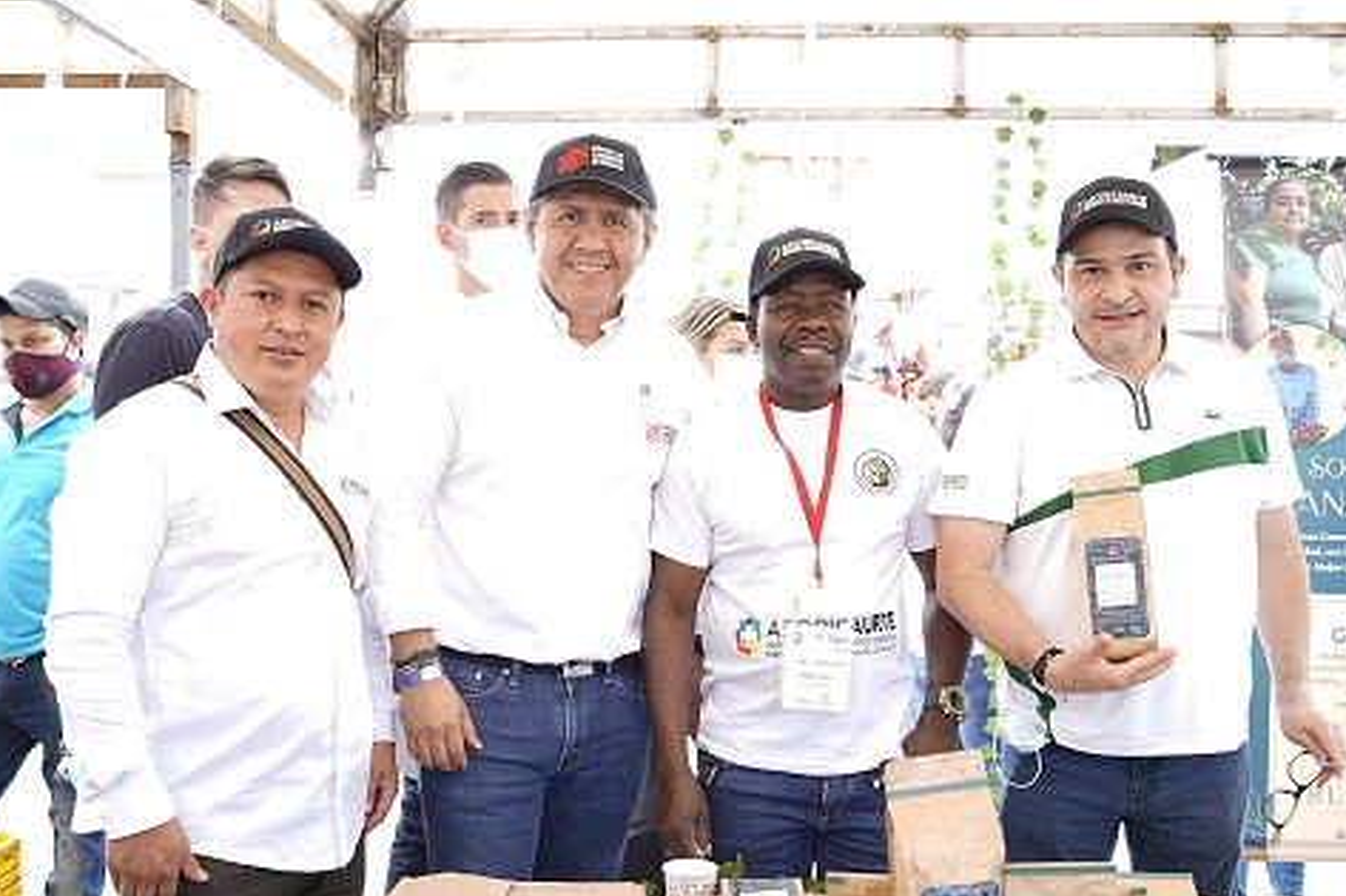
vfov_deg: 33.3
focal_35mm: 40
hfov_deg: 48.5
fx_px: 1495
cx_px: 686
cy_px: 509
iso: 64
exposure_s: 1/20
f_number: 4
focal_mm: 35
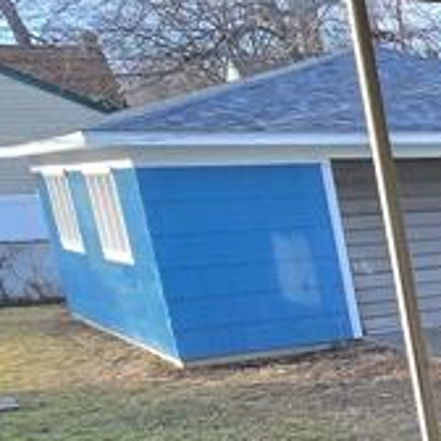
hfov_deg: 15.4
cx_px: 1026
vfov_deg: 23.8
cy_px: 420
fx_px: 1009
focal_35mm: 70
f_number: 2.2
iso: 50
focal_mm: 2.2
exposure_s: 1/195
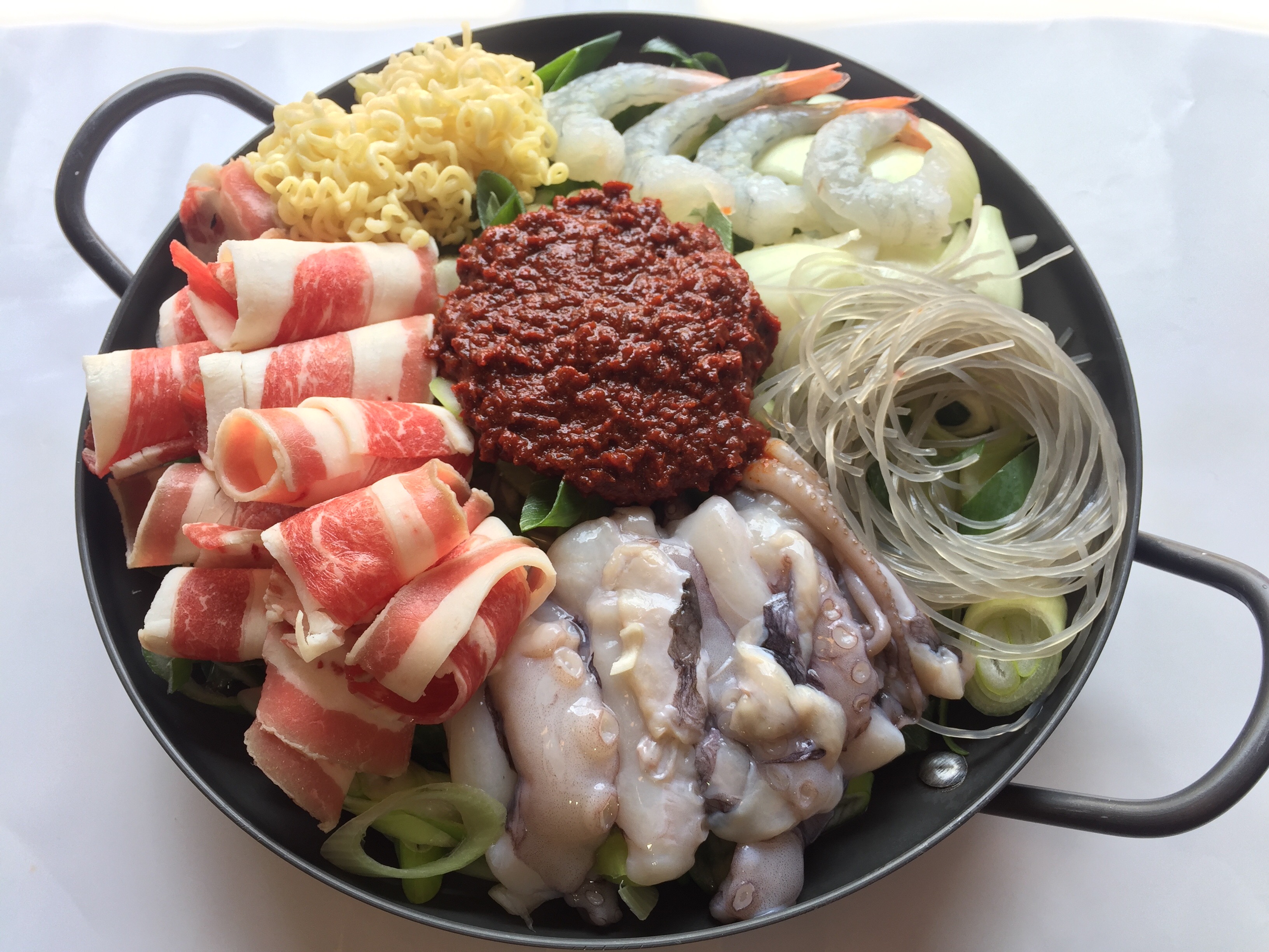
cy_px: 476
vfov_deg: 48.2
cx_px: 634
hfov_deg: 61.7
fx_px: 1063
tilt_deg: -64.0
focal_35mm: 29
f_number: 2.2
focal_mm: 4.15
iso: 32
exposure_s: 1/137
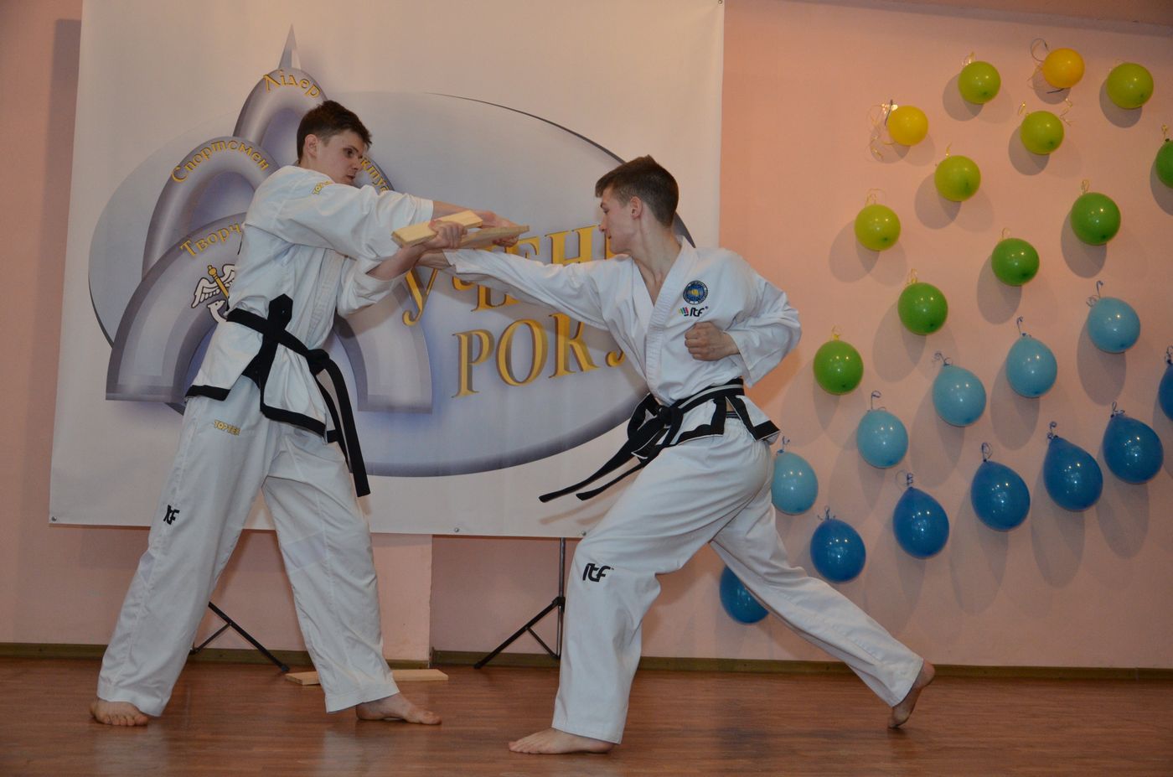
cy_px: 388
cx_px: 586
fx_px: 1366
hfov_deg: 46.5
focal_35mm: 42
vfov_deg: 31.8
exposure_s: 1/250
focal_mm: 28
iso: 1000
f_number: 4
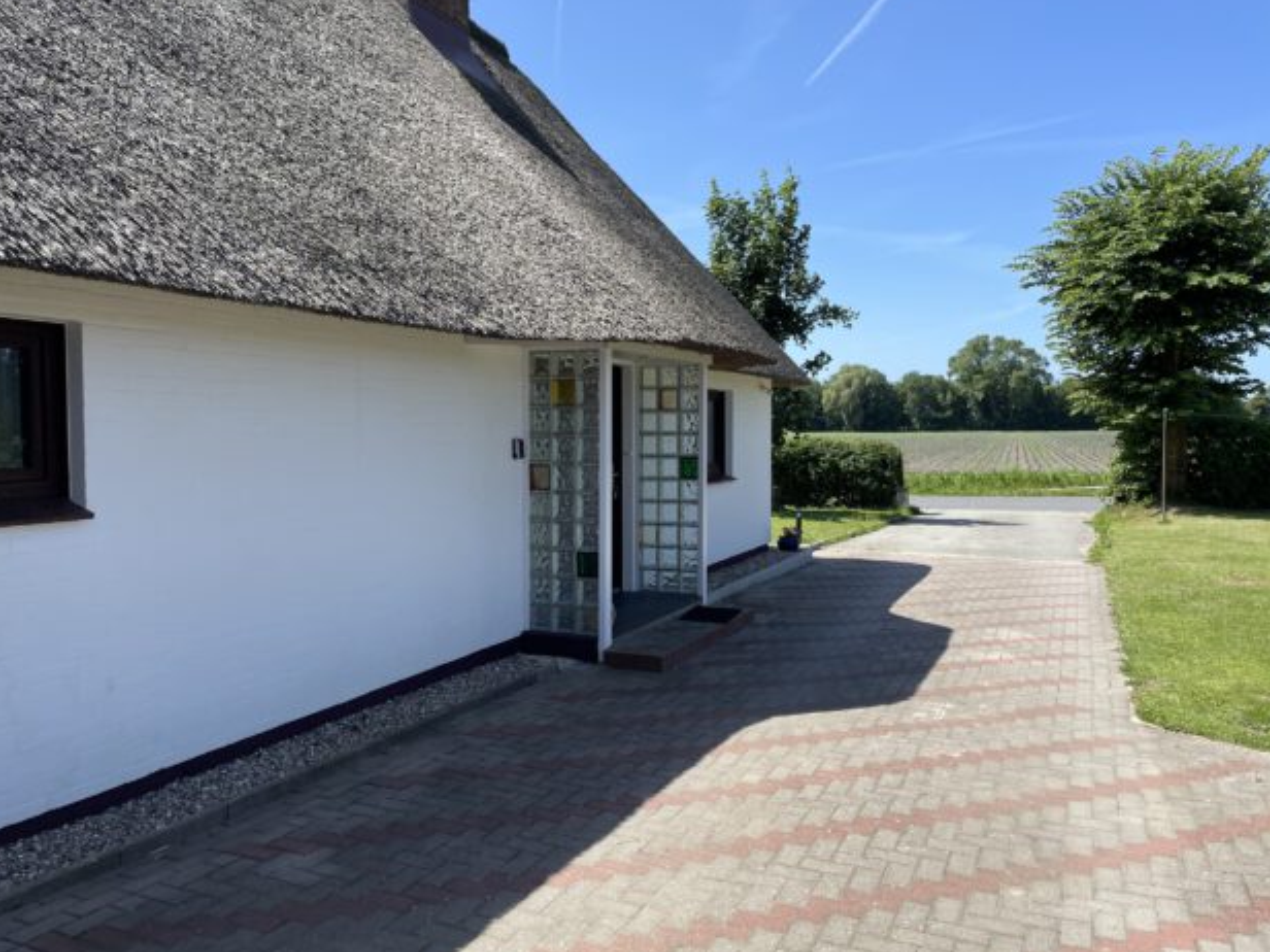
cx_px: 649
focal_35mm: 27
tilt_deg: -1.7
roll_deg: +0.8
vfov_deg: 51.4
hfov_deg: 65.3
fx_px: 991
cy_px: 472
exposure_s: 1/2132
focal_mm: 4.2
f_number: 1.6
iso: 32
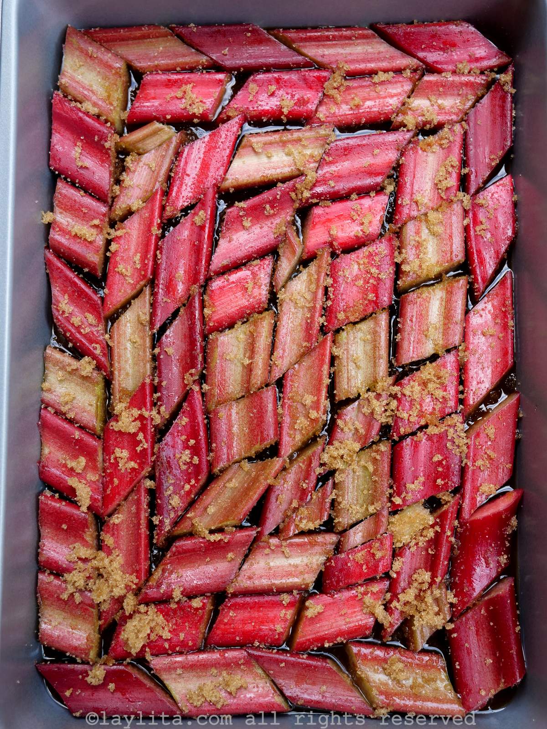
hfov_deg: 29.1
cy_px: 364
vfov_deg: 38.2
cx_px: 274
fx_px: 1053
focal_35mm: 50
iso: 200
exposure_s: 1/60
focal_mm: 25
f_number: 3.5
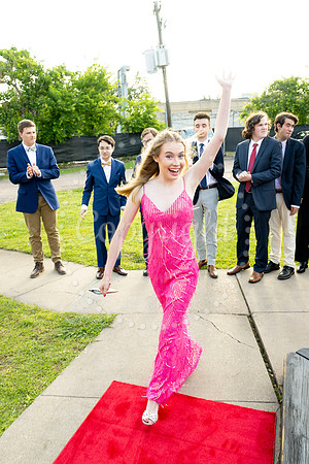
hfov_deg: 43.0
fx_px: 393
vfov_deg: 61.1
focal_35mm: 30
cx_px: 154
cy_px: 232
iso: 400
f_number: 5.6
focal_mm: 30.5
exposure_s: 1/250
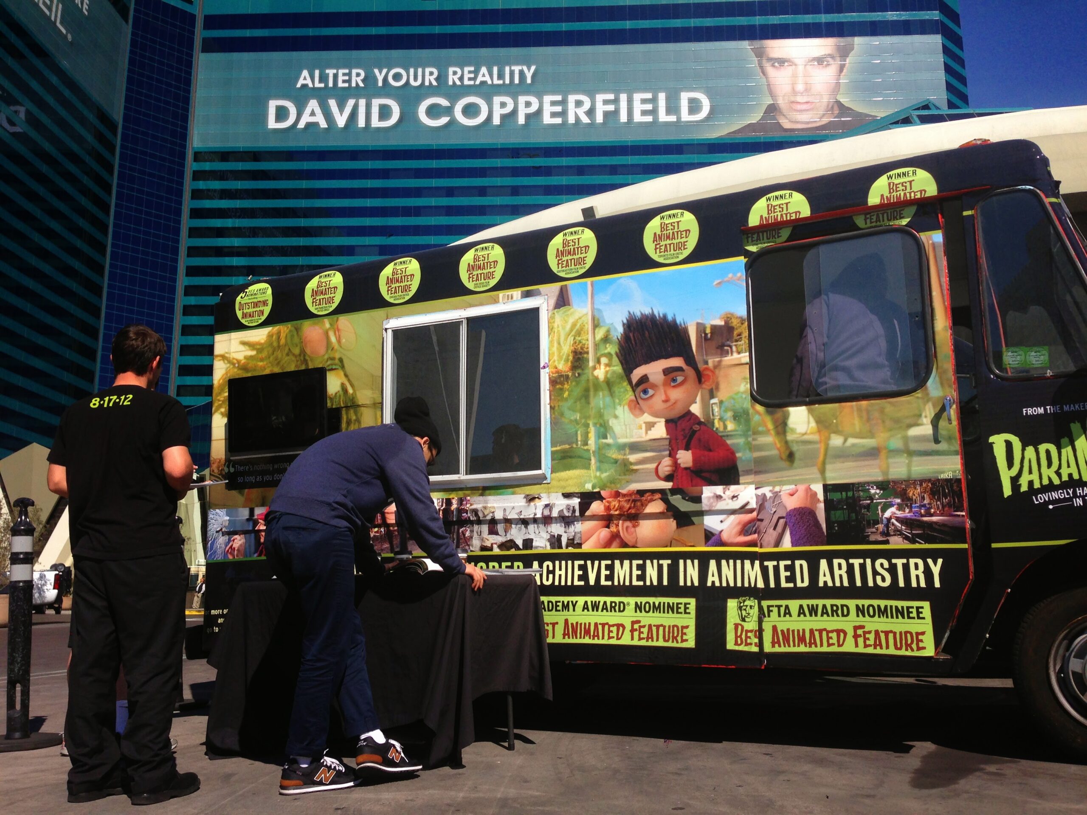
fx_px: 1036
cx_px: 544
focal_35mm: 33
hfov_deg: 55.4
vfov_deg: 42.9
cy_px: 408
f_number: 2.4
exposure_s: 1/2358
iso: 50
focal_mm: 4.13
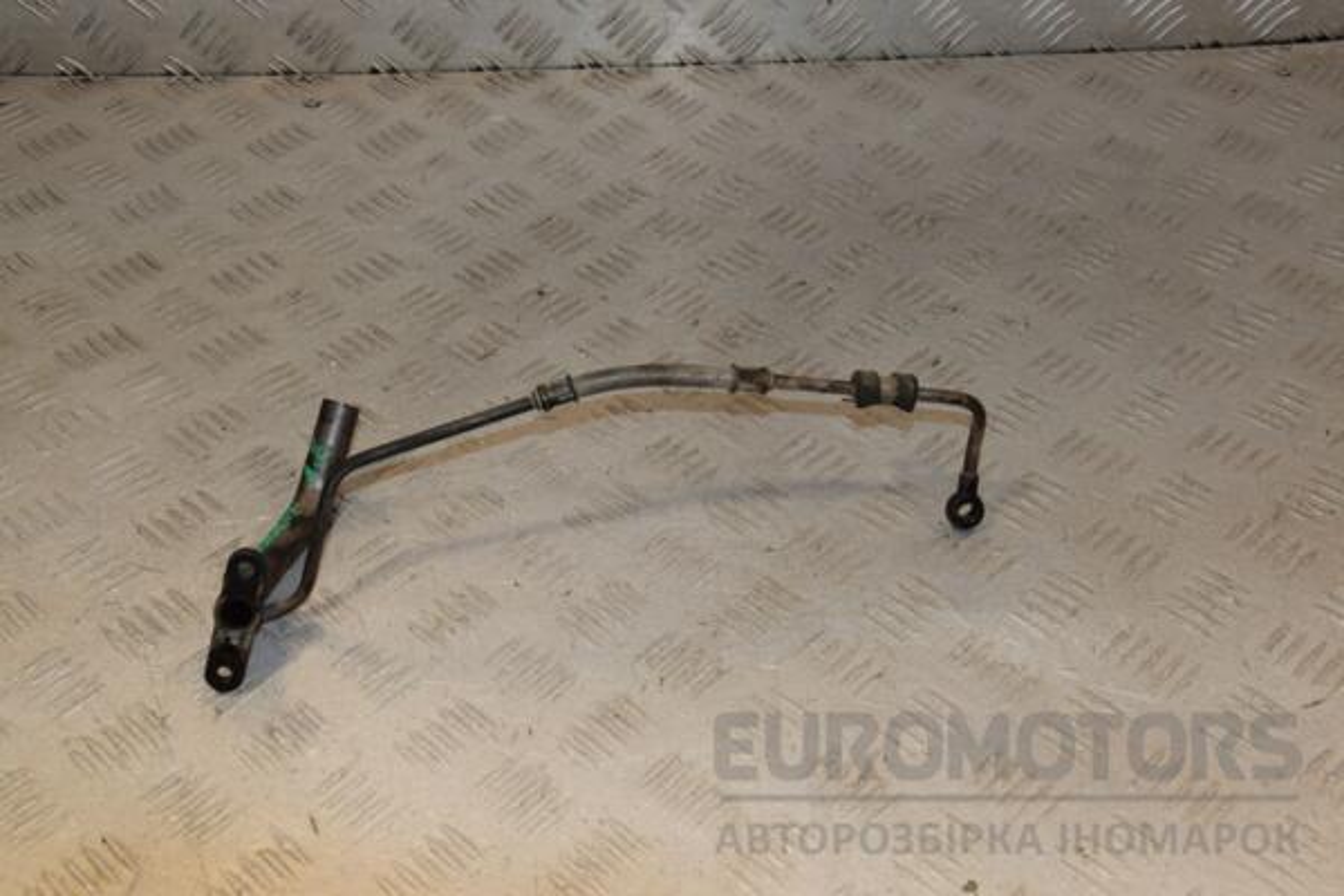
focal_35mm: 48
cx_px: 672
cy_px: 448
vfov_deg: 28.1
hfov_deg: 41.1
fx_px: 1792
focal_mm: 32
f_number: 10
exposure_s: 1/200
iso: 800
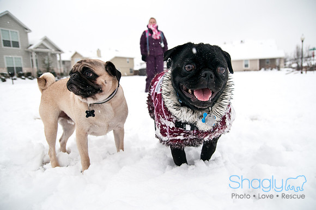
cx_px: 158
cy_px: 105
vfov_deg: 50.3
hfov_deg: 70.5
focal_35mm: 26
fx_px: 224
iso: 200
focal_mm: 17
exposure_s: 1/320
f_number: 3.2
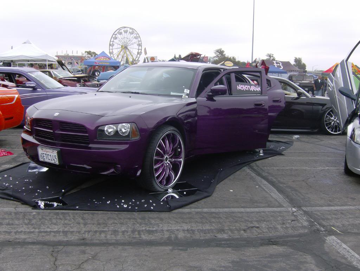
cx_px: 180
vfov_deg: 37.8
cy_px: 136
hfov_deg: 48.9
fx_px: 396
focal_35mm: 38
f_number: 4.8
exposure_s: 1/274
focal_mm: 6.4
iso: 100
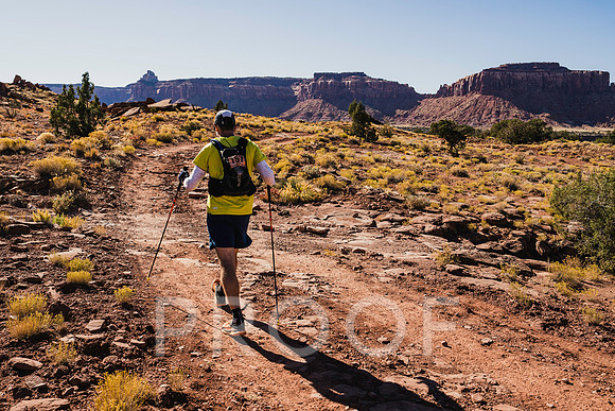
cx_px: 292
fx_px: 538
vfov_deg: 41.7
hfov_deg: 59.5
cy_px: 205
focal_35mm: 32
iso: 100
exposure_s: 1/1000
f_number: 5
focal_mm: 29
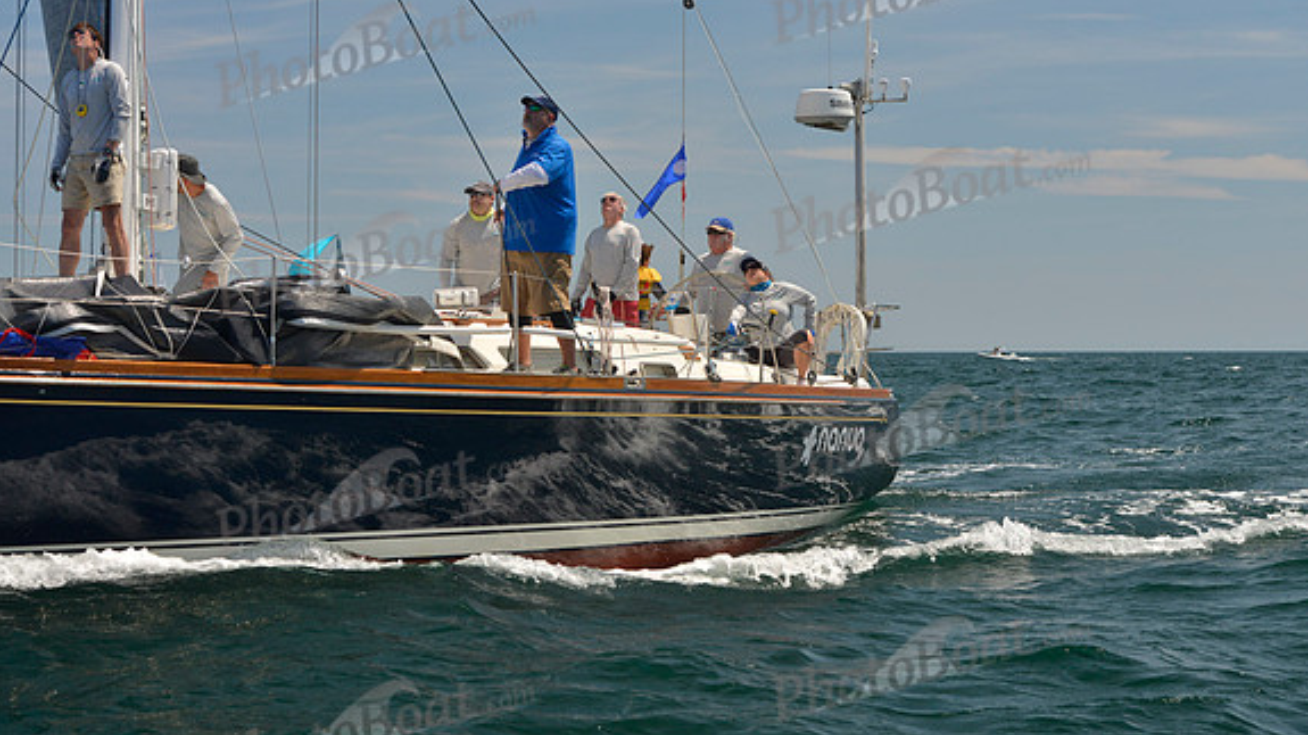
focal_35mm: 74
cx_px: 655
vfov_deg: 16.3
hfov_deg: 28.6
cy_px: 345
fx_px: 2566
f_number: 7.1
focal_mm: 70
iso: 400
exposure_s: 1/800
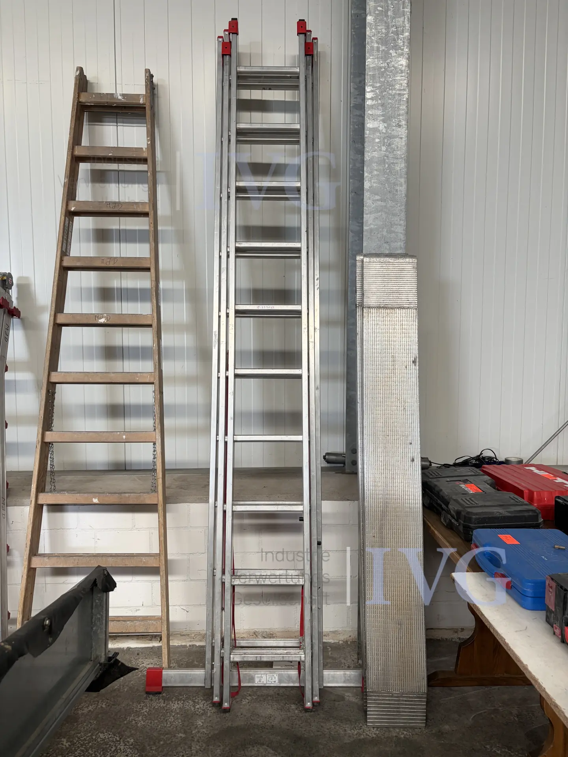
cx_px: 284
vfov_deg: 67.3
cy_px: 378
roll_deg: -0.4
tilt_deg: -4.8
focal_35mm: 26
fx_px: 569
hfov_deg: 53.1
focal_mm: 5.96
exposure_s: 1/122
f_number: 1.6
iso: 80
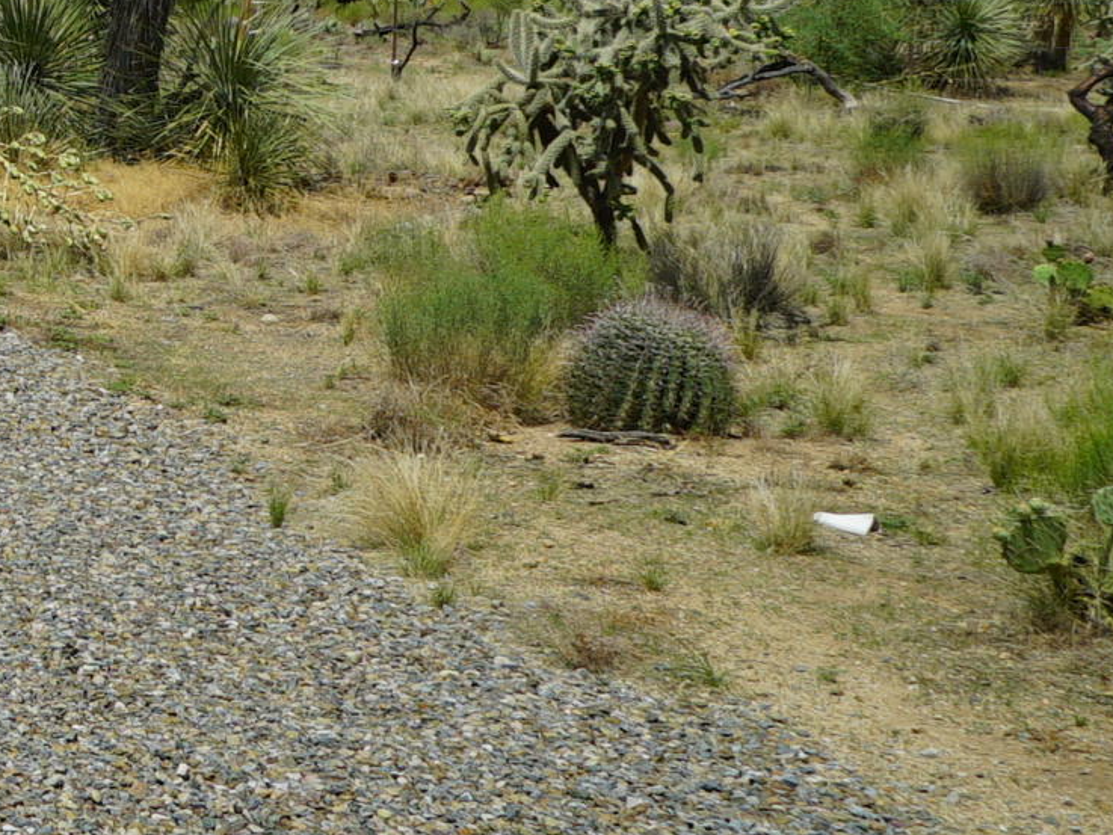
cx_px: -932
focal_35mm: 94
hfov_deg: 16.9
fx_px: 3023
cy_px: -29
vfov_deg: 15.4
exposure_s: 1/160
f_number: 14
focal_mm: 24
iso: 100
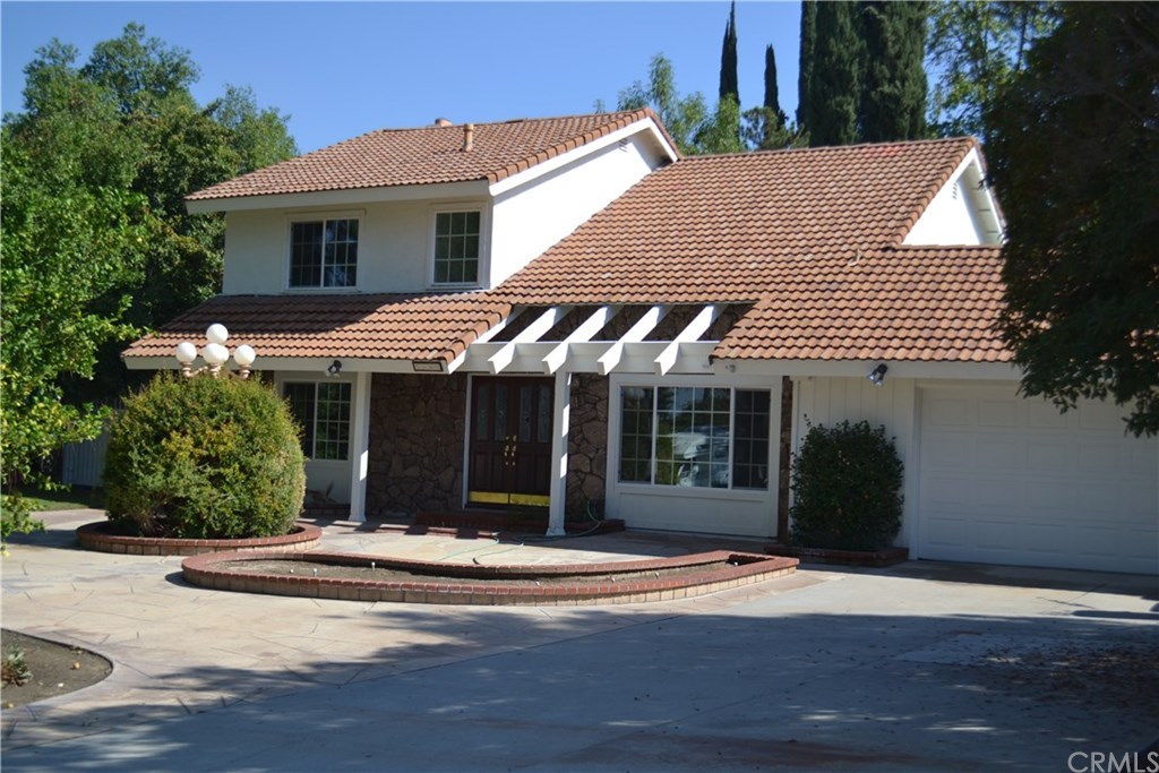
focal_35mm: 42
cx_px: 580
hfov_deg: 46.4
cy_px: 386
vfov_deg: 31.9
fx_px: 1352
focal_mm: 28
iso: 100
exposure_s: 1/500
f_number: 4.5
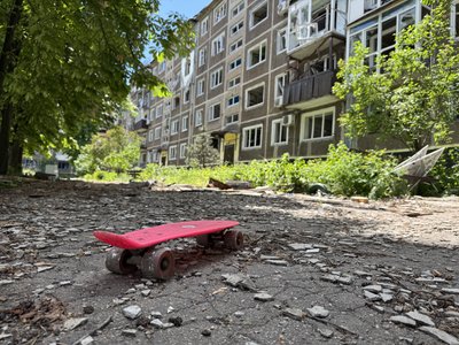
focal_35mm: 24
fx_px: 318
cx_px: 230
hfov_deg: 71.6
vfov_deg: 56.8
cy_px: 172
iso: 80
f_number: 1.78
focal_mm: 6.76
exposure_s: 1/912
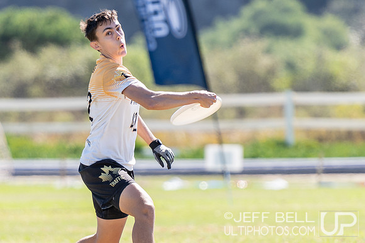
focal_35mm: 630
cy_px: 161
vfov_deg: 2.2
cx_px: 144
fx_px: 6393
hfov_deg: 3.3
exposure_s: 1/1000
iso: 100
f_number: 2.8
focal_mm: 200
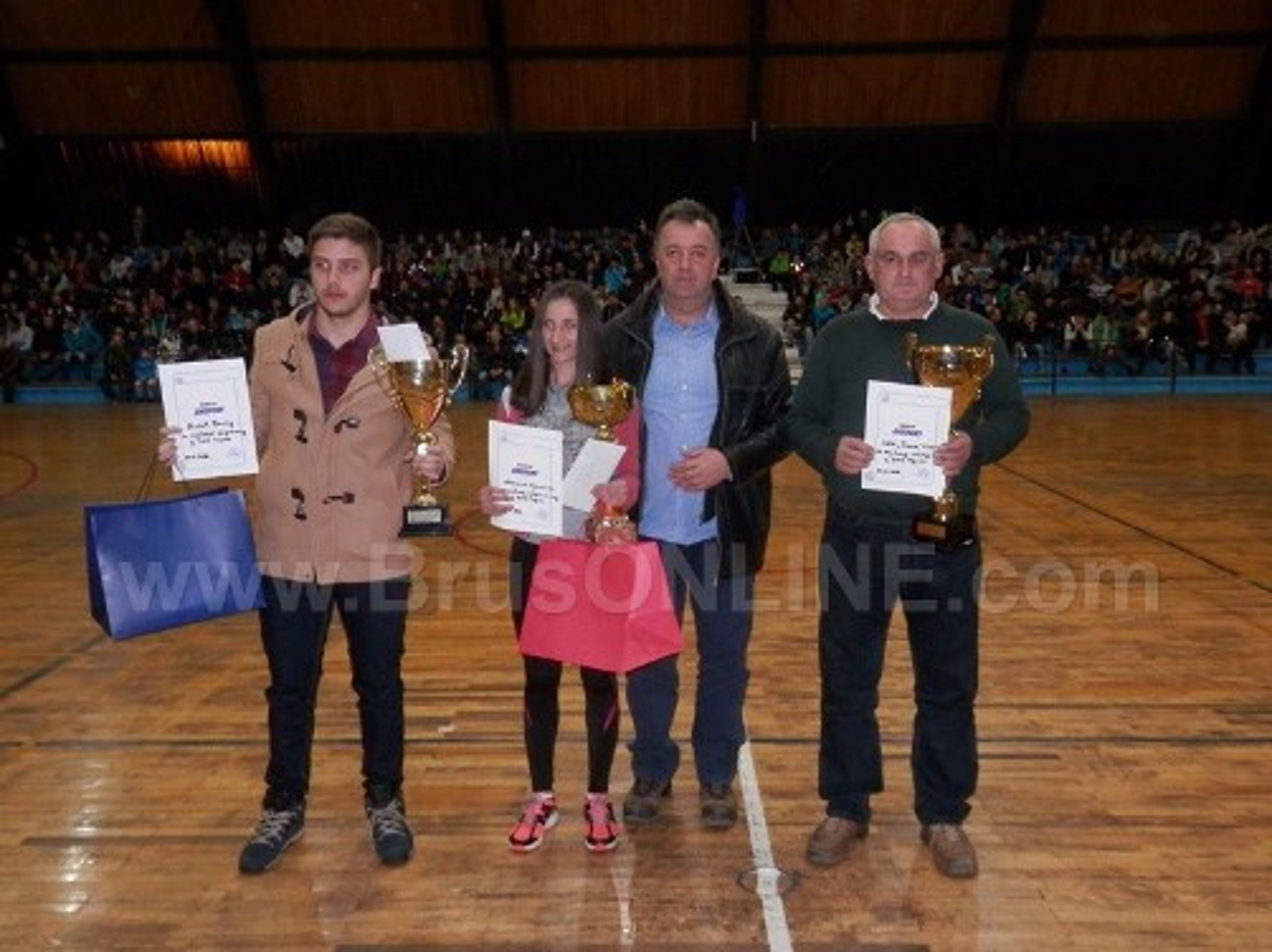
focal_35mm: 30
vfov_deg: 46.8
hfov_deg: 60.0
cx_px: 636
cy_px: 476
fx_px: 1102
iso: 200
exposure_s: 1/30
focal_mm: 5.5
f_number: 3.3
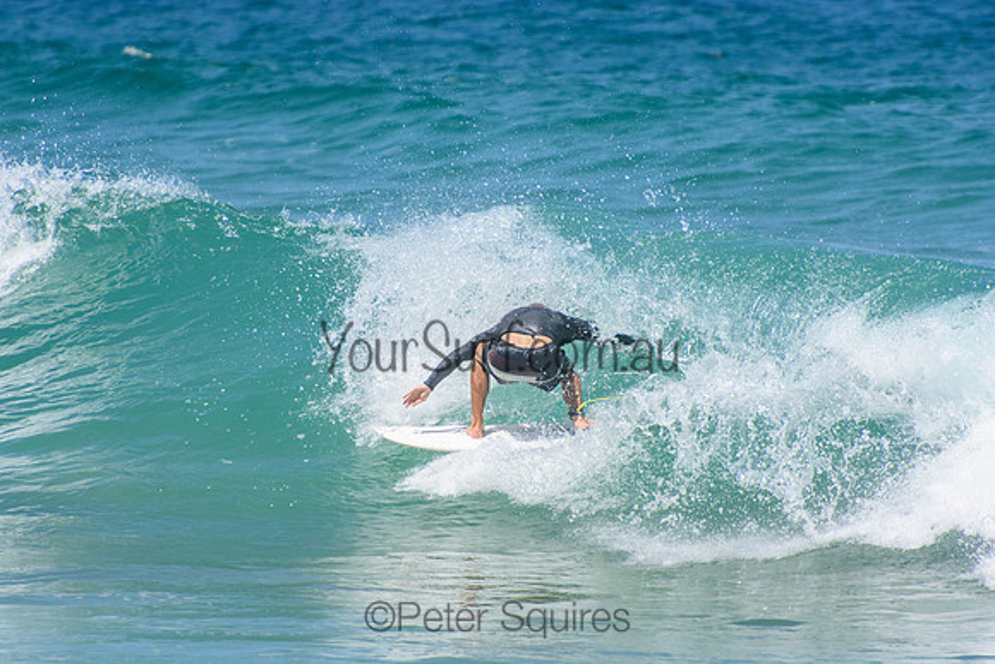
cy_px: 332
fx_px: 16586
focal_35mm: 600
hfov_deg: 3.4
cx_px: 498
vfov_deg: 2.3
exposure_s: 1/2000
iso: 360
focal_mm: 400
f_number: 5.6
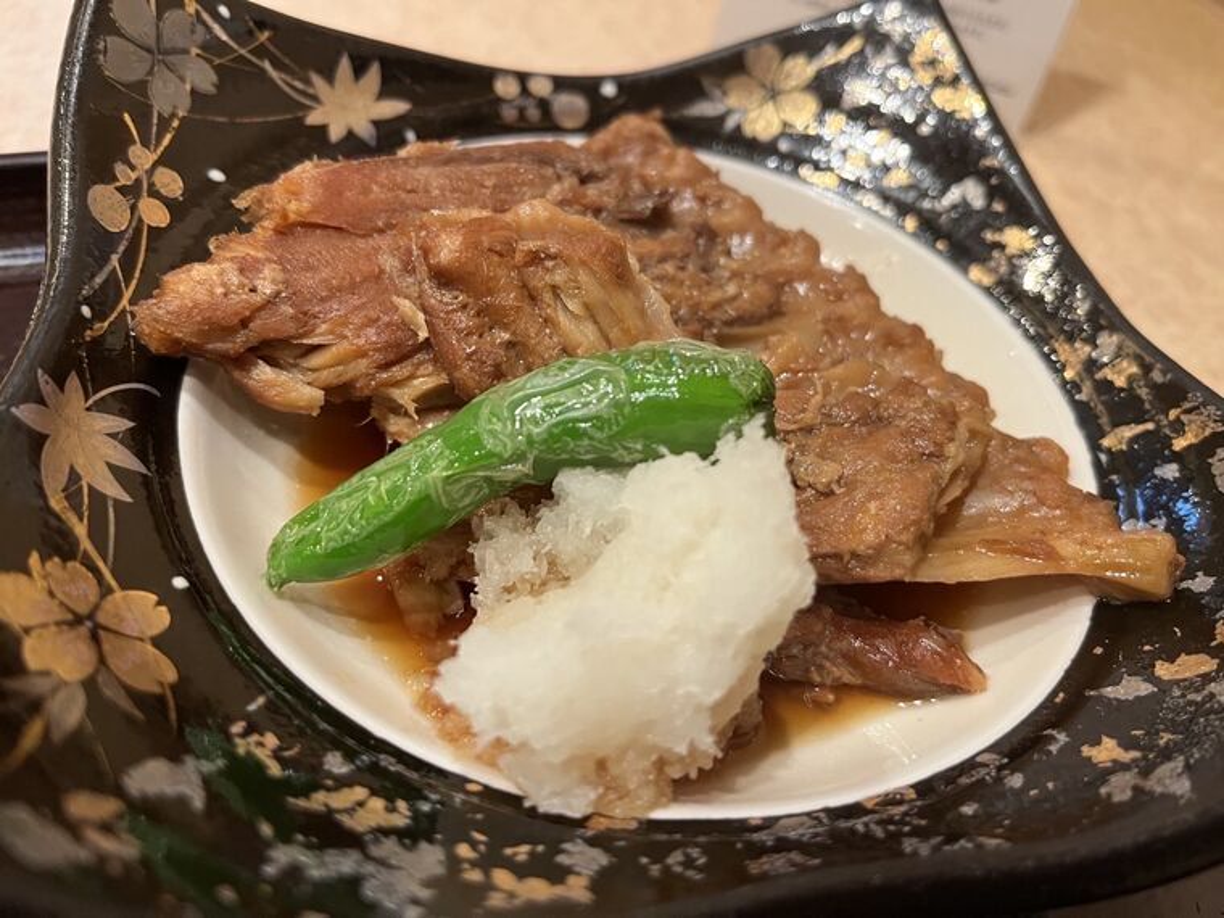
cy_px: 459
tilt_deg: -47.4
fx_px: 919
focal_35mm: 26
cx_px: 612
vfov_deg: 53.1
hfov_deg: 67.3
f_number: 1.6
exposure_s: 1/50
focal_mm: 5.1
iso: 250
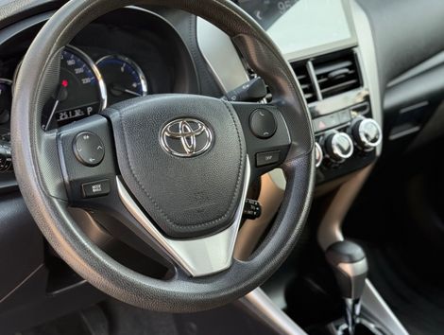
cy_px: 168
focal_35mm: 48
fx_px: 617
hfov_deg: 39.6
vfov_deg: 30.3
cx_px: 222
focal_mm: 6.76
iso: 100
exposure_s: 1/242
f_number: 1.78
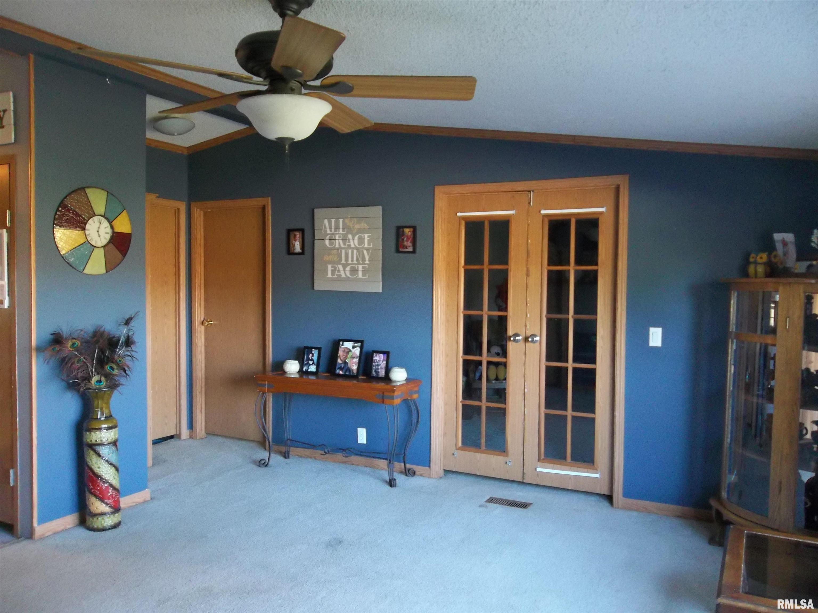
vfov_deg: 51.4
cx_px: 409
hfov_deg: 65.3
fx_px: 638
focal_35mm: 27
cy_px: 306
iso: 221
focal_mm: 4.9
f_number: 3.5
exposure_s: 1/8
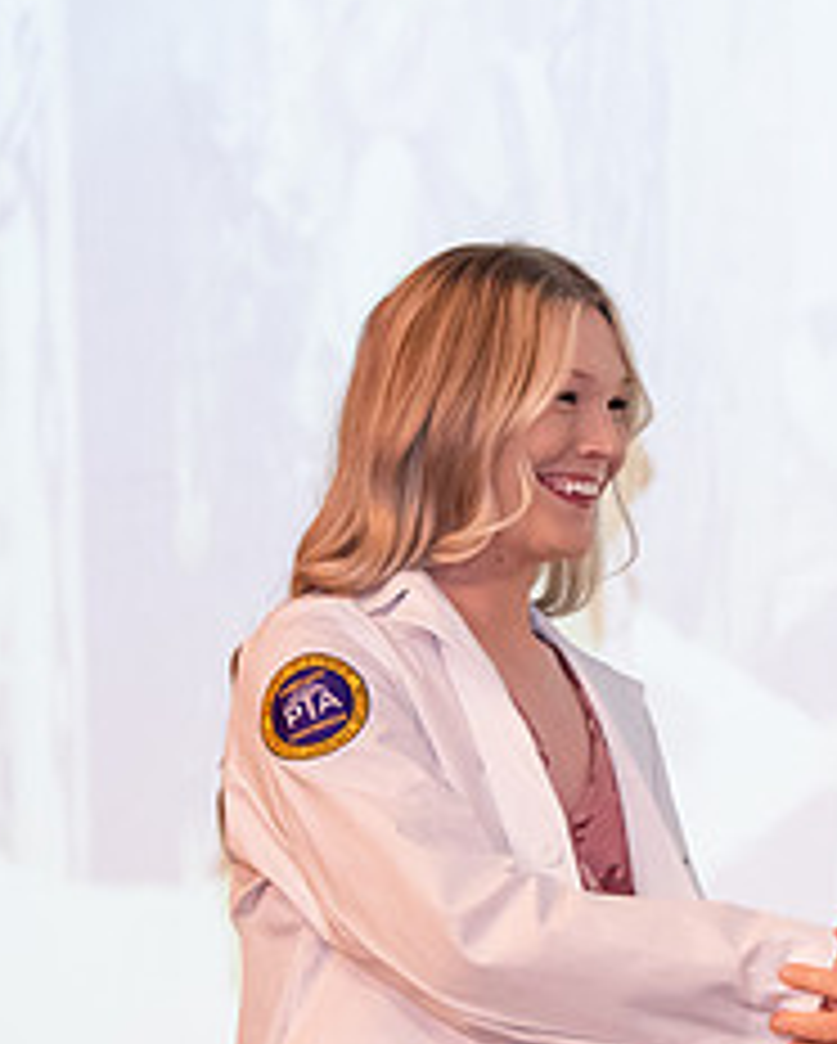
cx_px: 837
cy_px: 619
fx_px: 9061
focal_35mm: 293
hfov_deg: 5.3
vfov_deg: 6.6
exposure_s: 1/200
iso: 2500
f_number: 3.2
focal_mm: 125
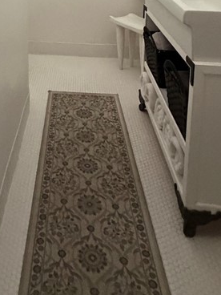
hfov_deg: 35.2
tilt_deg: -7.3
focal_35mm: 39
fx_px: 332
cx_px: 34
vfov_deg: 38.8
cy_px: -35
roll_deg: +0.0
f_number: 2.2
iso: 1000
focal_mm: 2.22
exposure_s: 1/60
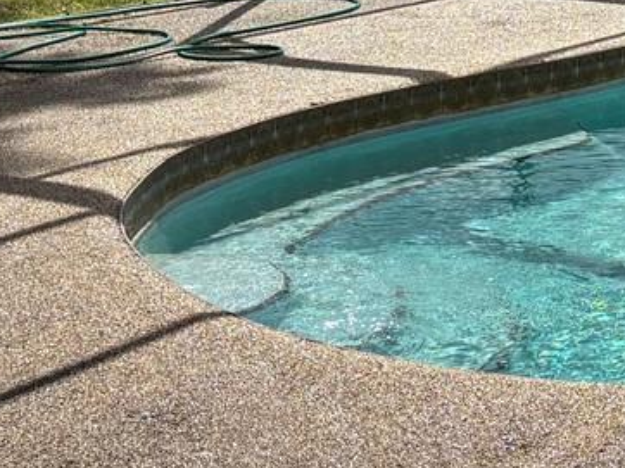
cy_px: -143
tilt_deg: -3.9
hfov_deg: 15.9
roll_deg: -0.3
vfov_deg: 12.5
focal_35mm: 115
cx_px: 912
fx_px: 2075
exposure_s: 1/2242
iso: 50
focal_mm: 5.96
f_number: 1.6
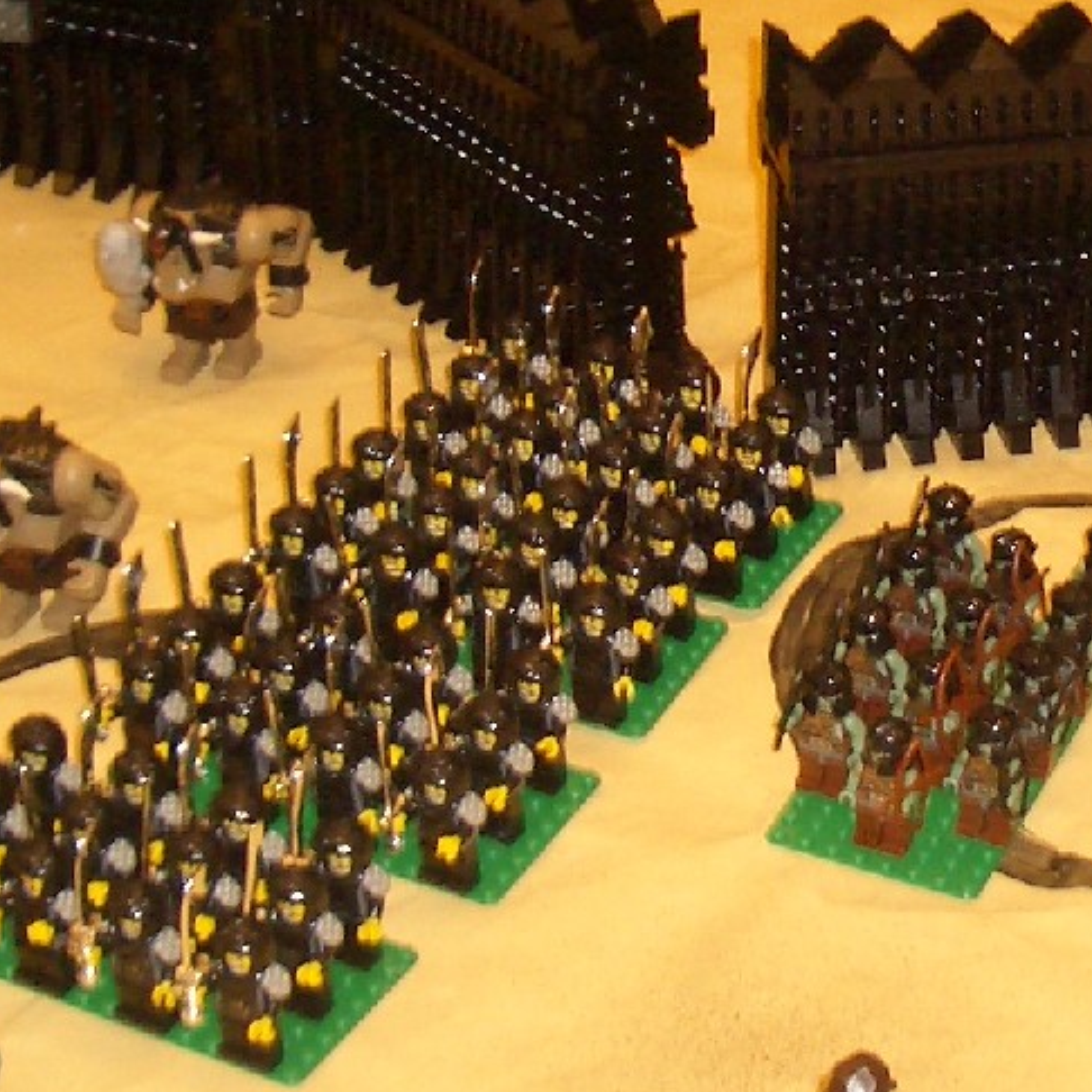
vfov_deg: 15.8
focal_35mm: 110
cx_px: 910
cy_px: 339
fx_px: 3926
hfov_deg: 15.7
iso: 100
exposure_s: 1/60
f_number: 2.6
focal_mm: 5.8
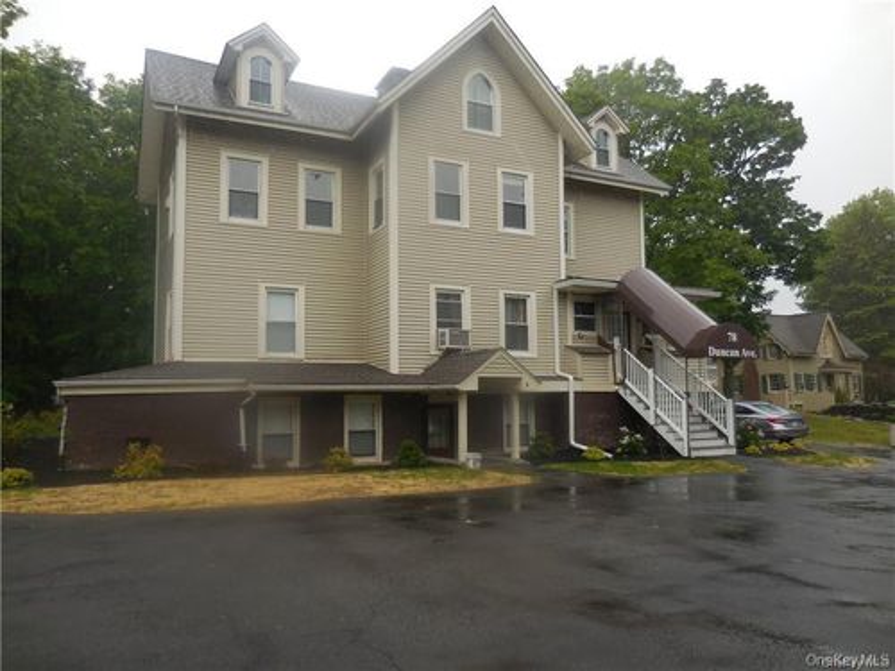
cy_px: 336
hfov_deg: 69.4
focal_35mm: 25
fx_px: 646
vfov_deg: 54.9
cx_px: 448
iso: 125
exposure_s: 1/320
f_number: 3.3
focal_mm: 4.5
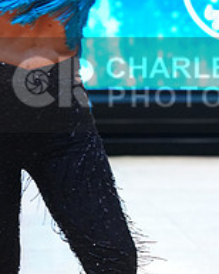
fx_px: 1602
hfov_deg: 7.8
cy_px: 86
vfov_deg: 9.7
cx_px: 194
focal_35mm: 198
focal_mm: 70
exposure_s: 1/250
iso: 2500
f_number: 4
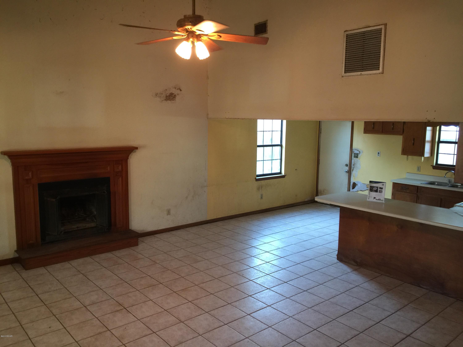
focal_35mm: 29
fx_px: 388
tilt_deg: -8.1
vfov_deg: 48.2
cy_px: 174
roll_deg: -2.0
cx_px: 232
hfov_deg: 61.7
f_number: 2.2
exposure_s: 1/15
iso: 64
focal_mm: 4.15
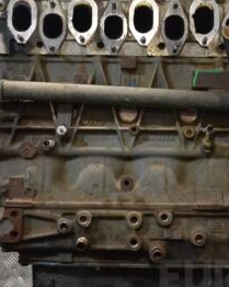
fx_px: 603
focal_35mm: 71
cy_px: 130
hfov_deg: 21.5
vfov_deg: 26.8
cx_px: 139
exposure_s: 1/125
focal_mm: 22
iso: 3200
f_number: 5.6
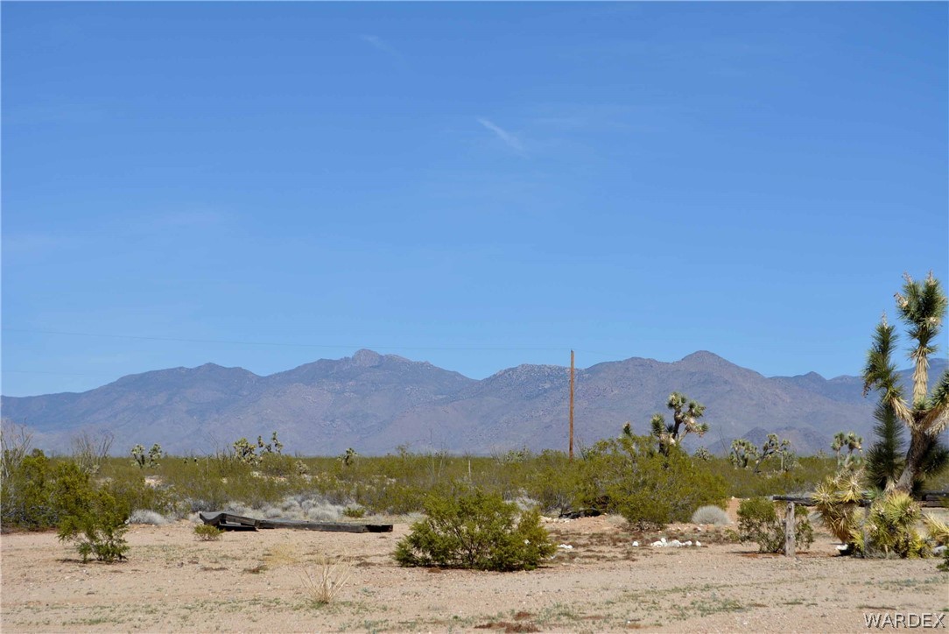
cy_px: 317
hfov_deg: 24.6
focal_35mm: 82
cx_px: 474
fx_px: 2176
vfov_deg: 16.6
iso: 100
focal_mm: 55
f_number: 9
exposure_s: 1/320
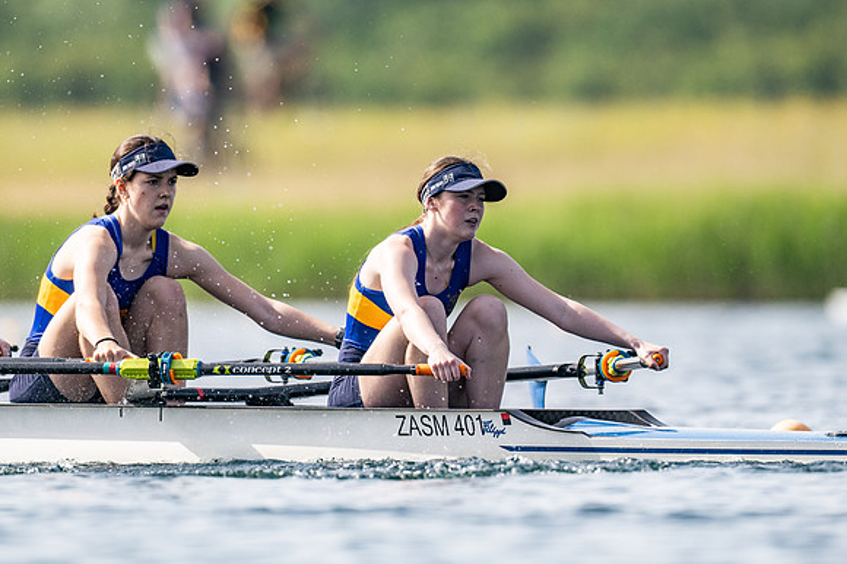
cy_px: 282
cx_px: 424
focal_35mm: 900
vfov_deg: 1.5
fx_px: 21162
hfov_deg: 2.3
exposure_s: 1/2500
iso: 200
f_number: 4
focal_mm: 600
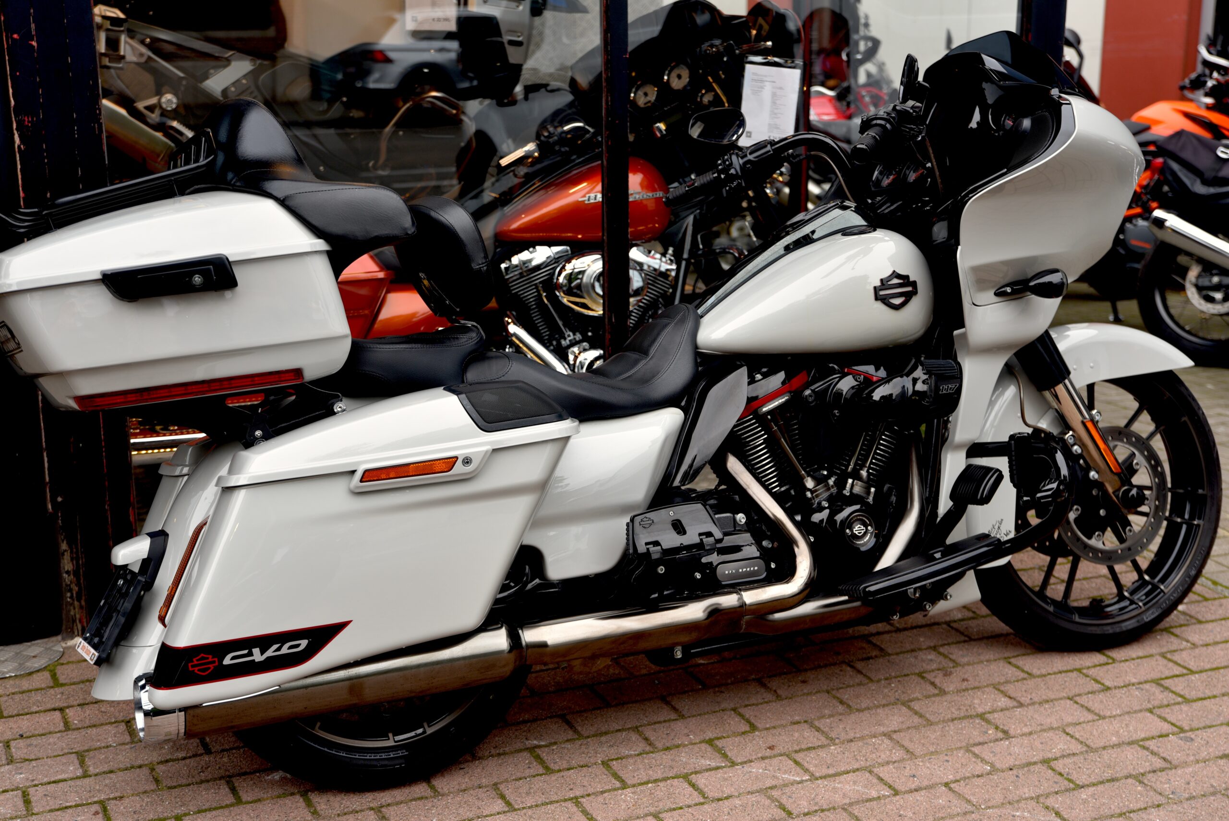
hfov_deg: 38.2
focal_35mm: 52
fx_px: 1776
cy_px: 410
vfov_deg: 26.0
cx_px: 614
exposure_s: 1/60
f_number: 4
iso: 200
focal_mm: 52
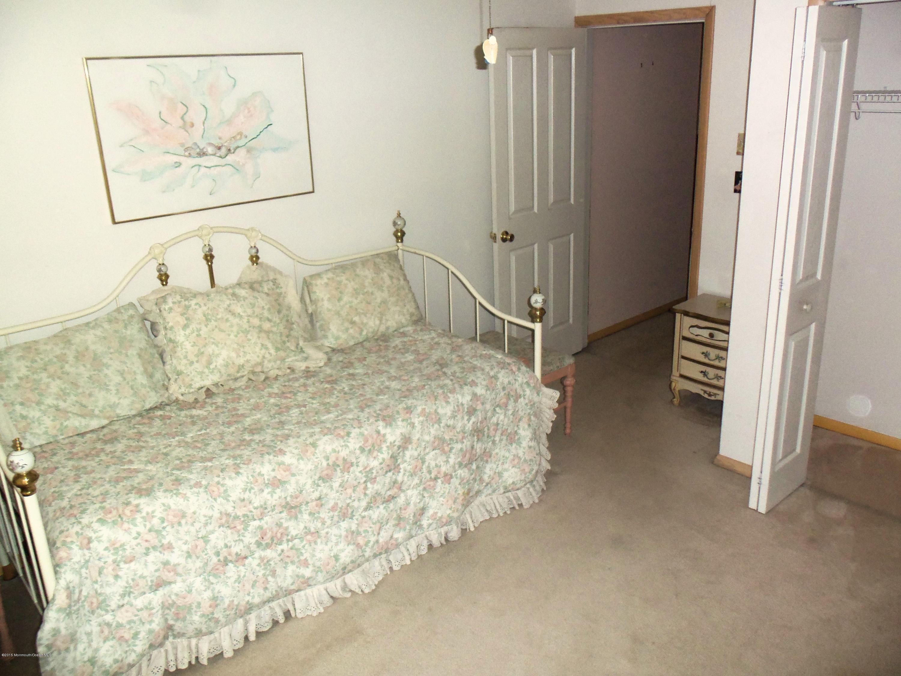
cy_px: 338
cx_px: 450
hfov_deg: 61.7
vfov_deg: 48.2
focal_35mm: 29
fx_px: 755
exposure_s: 1/30
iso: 125
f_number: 3.4
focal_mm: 5.2
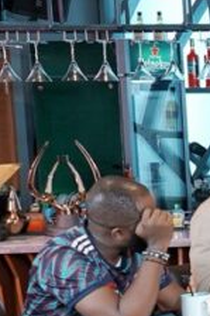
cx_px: 552
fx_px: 1122
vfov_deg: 15.6
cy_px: 356
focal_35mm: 128
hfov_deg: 9.2
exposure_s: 1/250
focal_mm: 28
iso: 800
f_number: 3.5
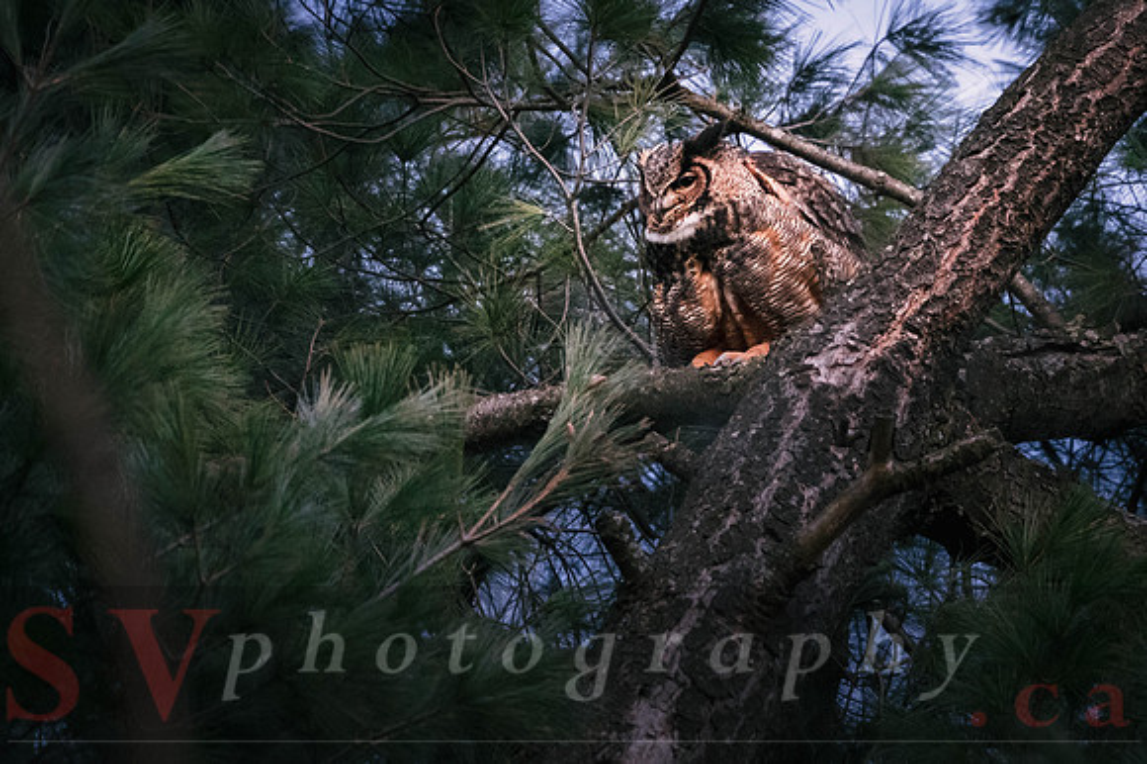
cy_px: 240
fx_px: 24886
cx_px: 786
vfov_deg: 1.8
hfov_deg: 2.6
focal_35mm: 782
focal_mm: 380
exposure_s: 1/50
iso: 3200
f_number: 5.6
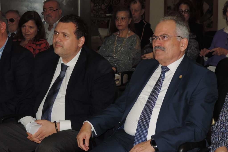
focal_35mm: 94
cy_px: 71
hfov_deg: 21.7
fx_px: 595
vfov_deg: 14.6
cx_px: 114
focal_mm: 16
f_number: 4.1
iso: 280
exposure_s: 1/80
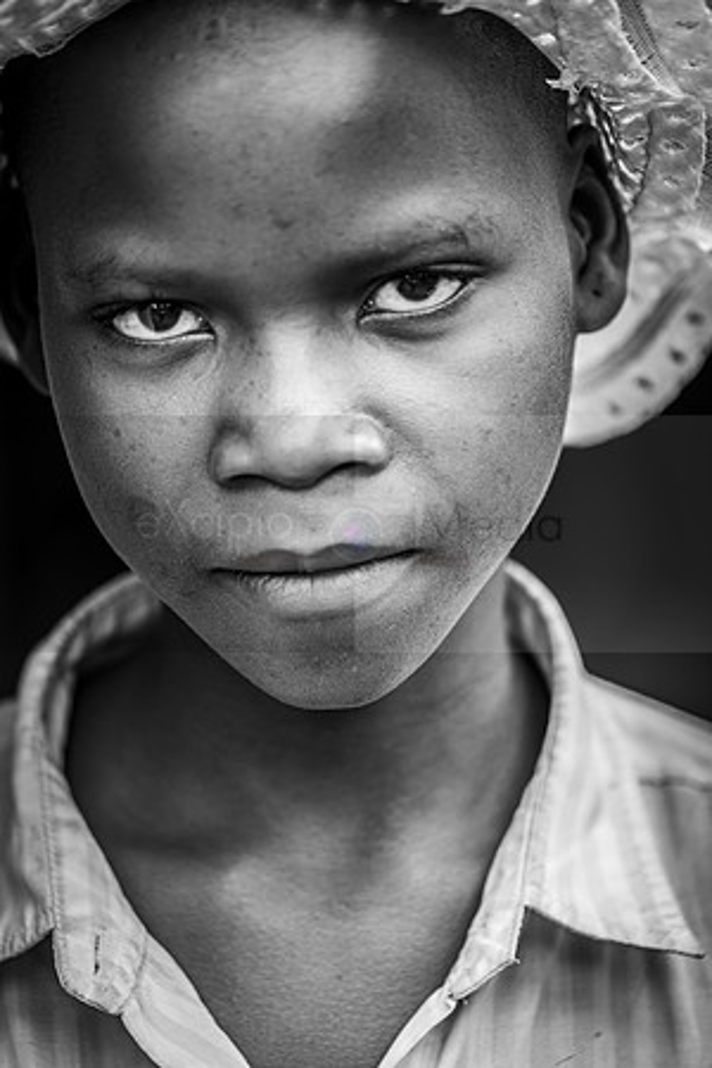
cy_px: 534
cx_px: 356
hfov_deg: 6.9
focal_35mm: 200
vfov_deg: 10.3
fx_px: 5933
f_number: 4
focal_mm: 200
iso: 160
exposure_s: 1/200
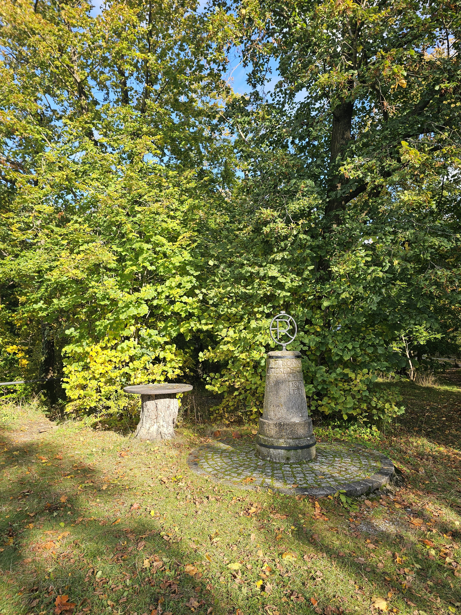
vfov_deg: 73.9
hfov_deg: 58.9
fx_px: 408
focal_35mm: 23
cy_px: 308
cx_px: 230
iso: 10
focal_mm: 6.3
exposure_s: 1/170
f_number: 1.7
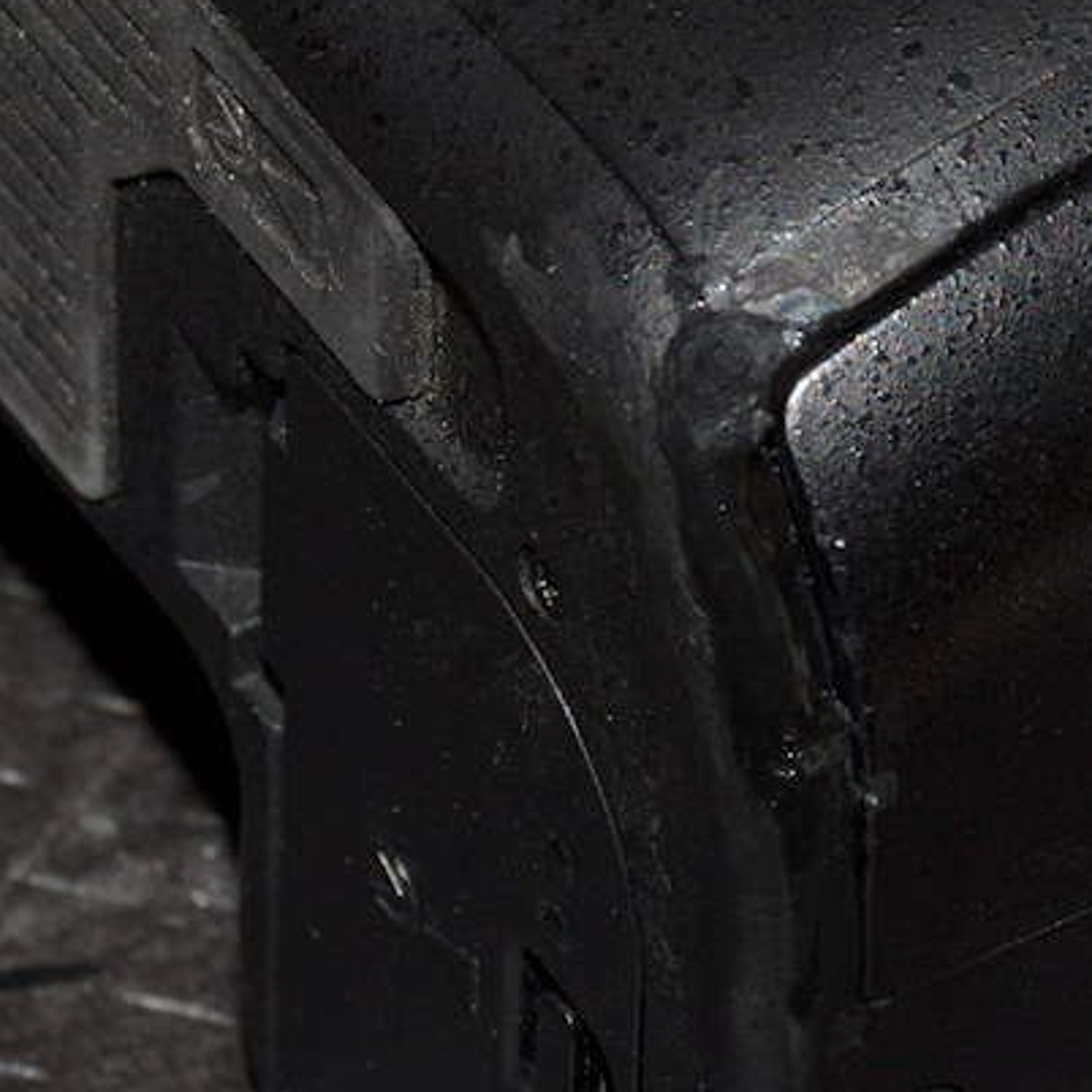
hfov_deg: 3.3
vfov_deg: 3.3
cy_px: 479
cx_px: 801
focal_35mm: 532
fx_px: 18987
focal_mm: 140
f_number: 22
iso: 160
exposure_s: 1/60
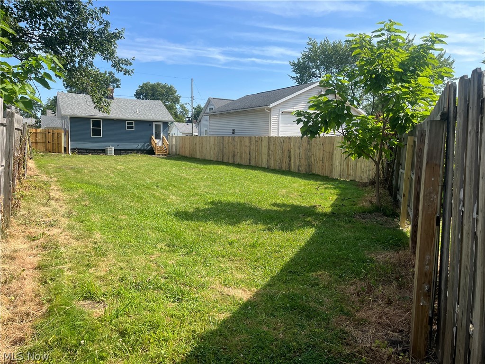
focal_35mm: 26
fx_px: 364
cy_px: 182
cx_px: 242
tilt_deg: -5.7
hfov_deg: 67.3
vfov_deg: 53.1
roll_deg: -1.1
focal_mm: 5.1
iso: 50
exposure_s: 1/1721
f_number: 1.6
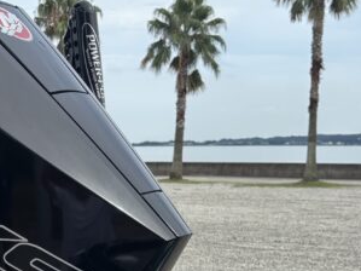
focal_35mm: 89
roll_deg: -0.6
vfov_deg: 16.2
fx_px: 928
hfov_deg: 20.9
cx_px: -40
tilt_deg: -6.7
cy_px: 286
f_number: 1.6
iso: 50
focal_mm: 5.96
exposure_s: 1/3021
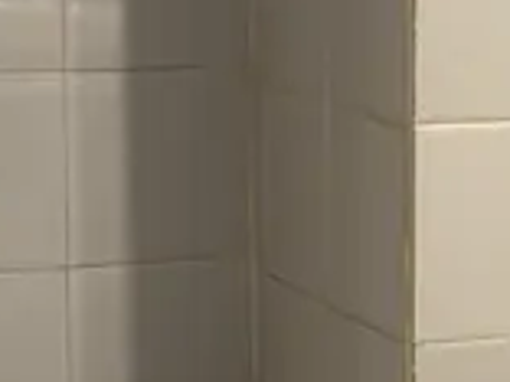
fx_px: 2637
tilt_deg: -8.9
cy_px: 232
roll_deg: -0.3
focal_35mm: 179
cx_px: 438
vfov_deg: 8.3
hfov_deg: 11.0
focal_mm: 6.76
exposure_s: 1/50
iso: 200
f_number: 1.78
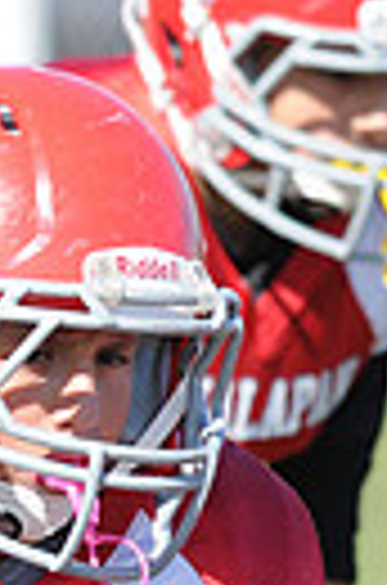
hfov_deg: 0.7
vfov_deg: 1.0
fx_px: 32583
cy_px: 1112
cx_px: -259
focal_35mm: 2010
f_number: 6.3
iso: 200
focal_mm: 300
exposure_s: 1/500
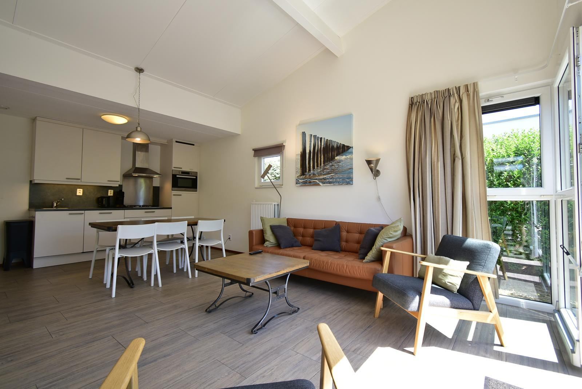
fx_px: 243
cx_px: 291
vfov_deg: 77.4
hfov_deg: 100.3
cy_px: 194
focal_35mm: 15
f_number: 4.5
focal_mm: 10
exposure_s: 1/50
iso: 100
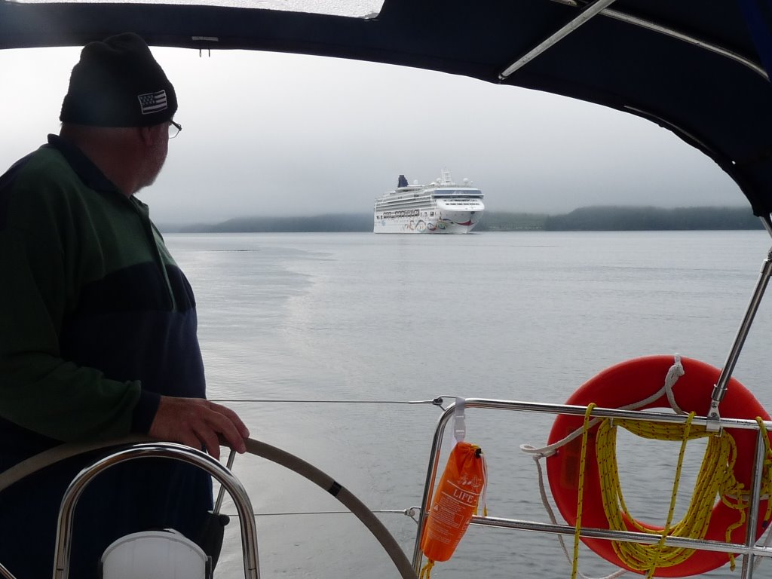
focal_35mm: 47
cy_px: 290
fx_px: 1048
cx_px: 386
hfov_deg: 40.4
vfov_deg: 30.9
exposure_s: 1/250
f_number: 5.6
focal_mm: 4.8
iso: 100
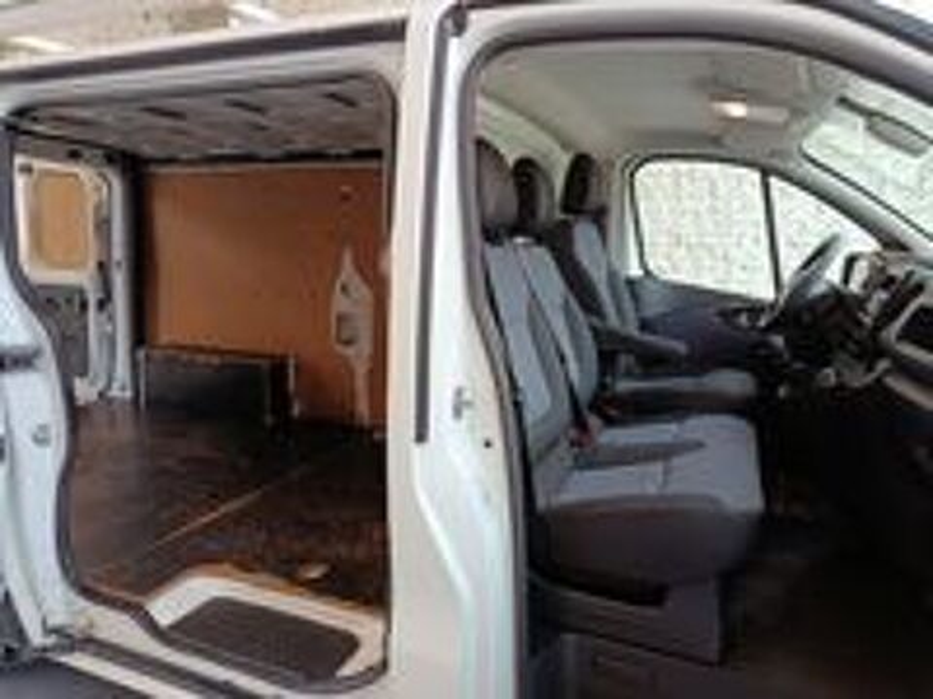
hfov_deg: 71.6
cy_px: 350
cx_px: 466
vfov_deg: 56.8
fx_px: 647
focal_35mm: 24
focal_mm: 5.24
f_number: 1.7
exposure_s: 1/50
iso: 712
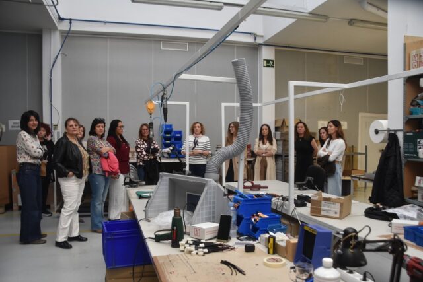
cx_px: 212
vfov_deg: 43.6
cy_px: 141
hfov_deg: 61.9
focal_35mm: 30
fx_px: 353
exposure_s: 1/100
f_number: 5
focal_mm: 20
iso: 800
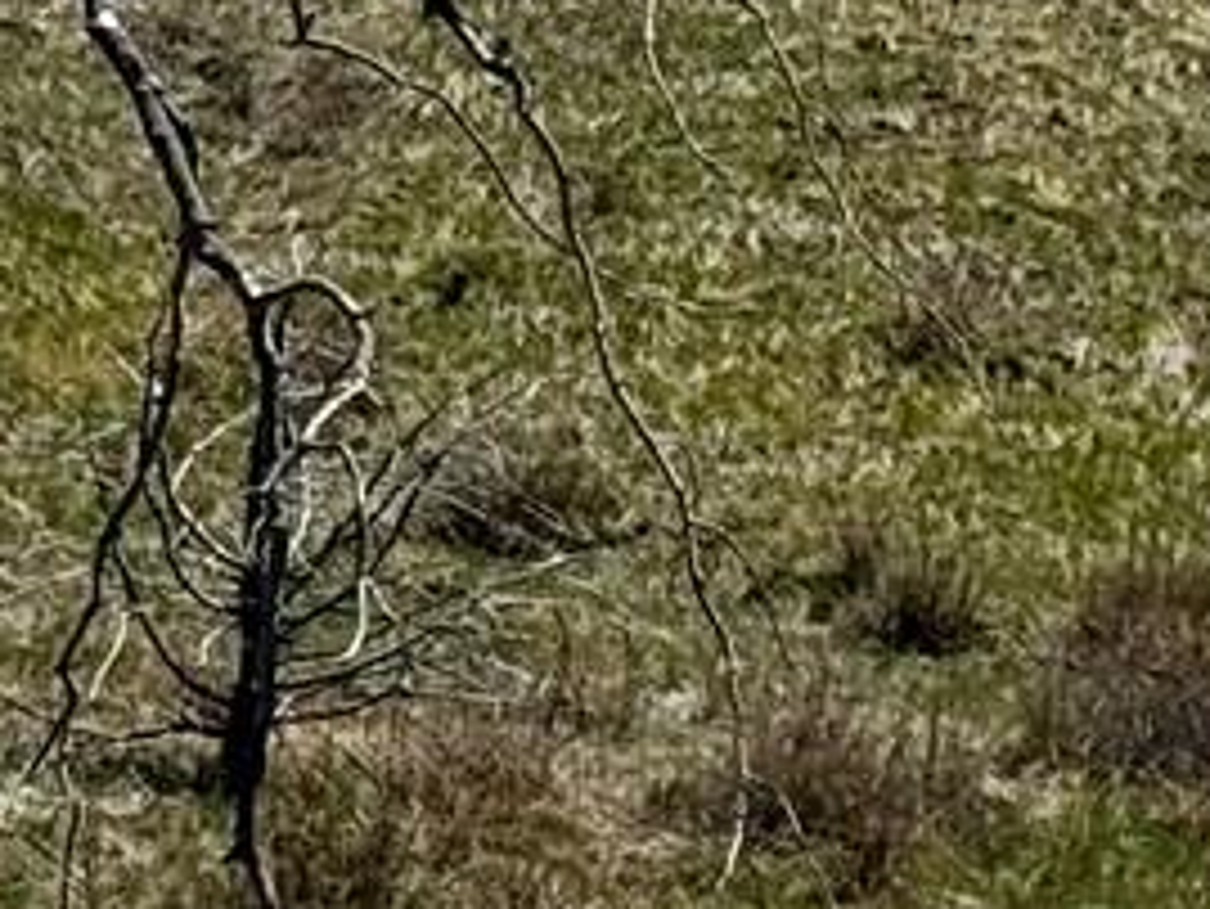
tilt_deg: +4.2
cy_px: -90
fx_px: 9967
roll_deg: +0.5
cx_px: 2213
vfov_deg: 5.2
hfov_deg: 6.8
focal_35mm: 285
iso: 64
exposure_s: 1/4608
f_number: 1.78
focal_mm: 6.76
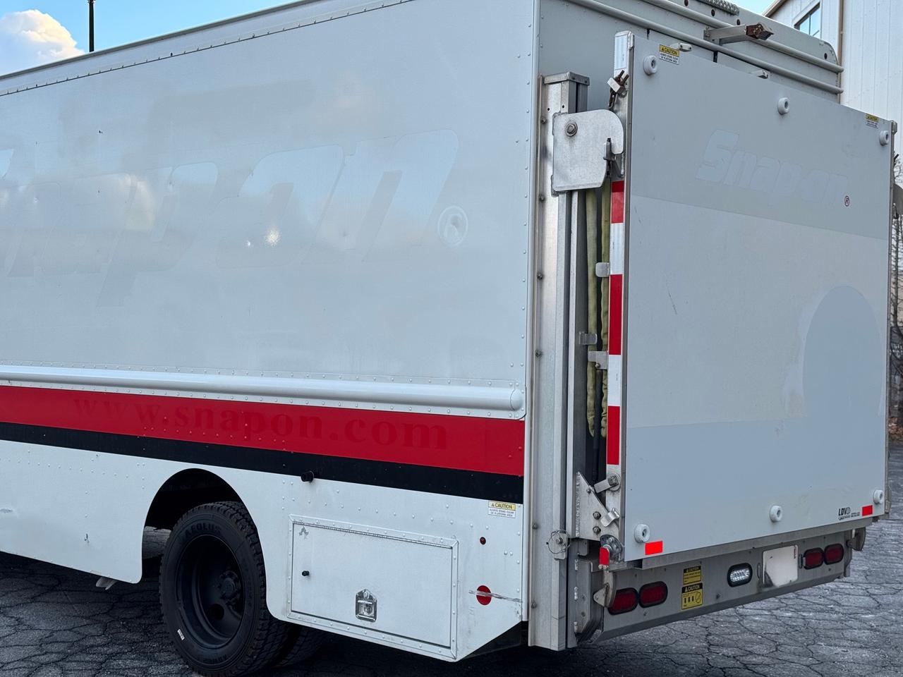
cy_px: 338
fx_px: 1252
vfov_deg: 30.3
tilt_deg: +0.1
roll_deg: -1.9
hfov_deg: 39.7
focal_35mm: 48
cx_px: 452
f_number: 1.78
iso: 64
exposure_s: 1/876
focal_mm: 6.76
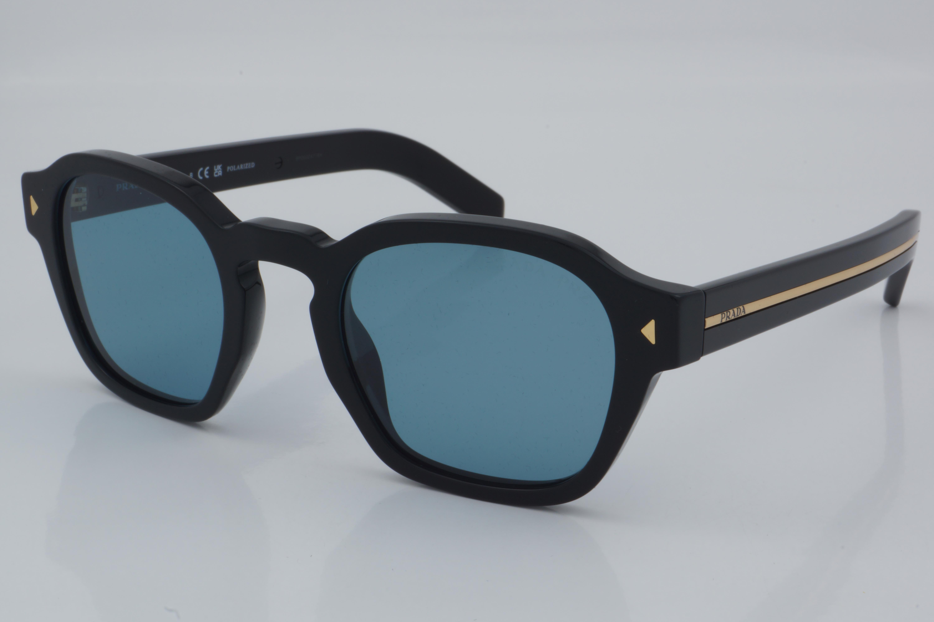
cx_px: 467
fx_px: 1946
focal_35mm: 75
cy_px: 311
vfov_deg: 18.2
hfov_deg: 27.0
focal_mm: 50
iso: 100
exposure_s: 1/4
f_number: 32
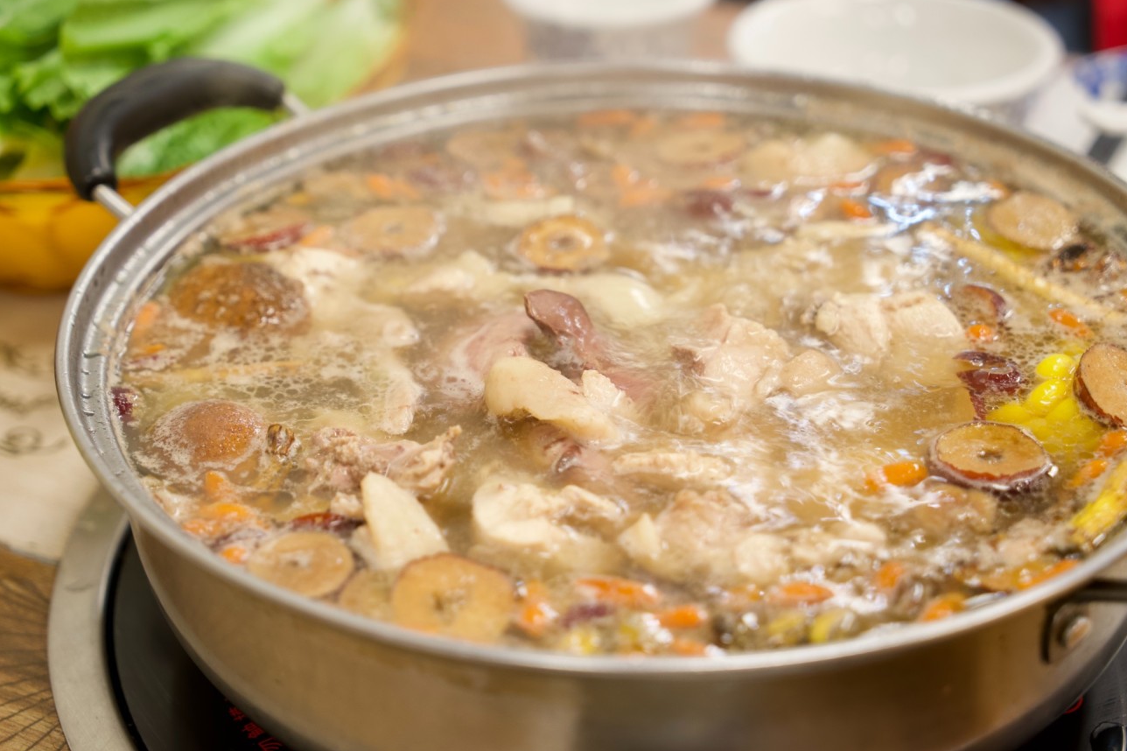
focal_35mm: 57
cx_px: 552
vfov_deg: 23.8
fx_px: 1784
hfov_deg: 35.1
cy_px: 385
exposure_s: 1/40
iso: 640
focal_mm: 54
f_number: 4.5
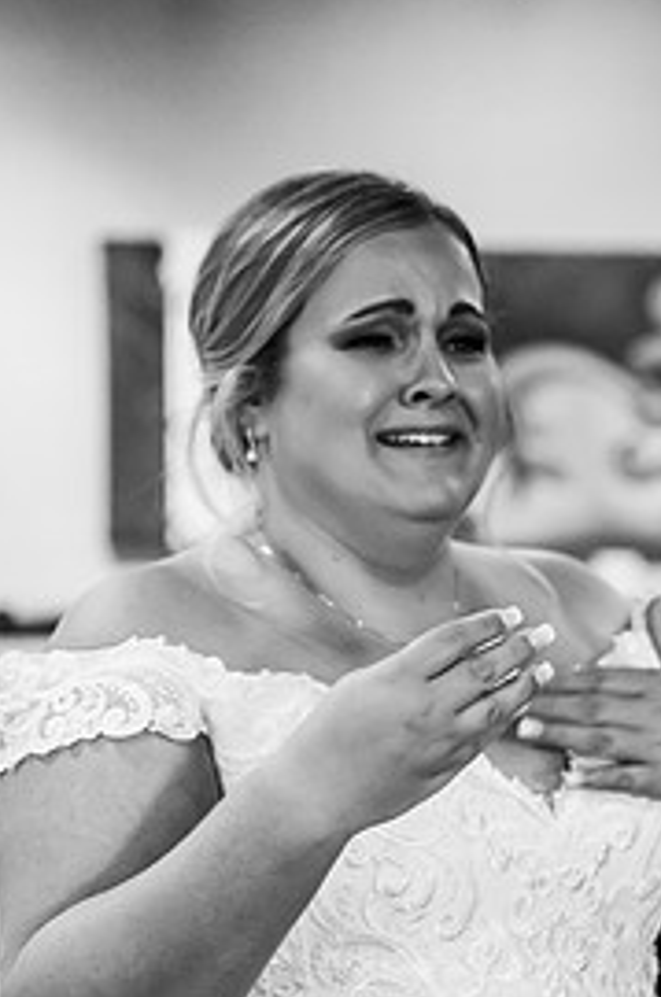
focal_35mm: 100
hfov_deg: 13.6
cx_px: 504
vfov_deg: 20.4
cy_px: 628
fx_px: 2765
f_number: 2.8
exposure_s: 1/200
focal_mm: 60
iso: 2000
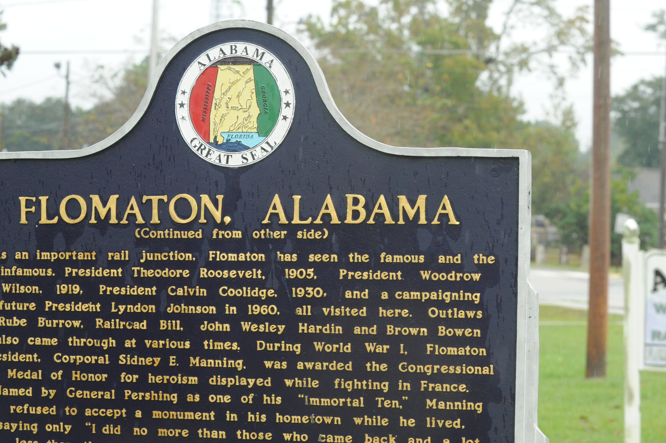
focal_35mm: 117
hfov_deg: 17.5
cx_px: 421
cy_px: 307
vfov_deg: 11.7
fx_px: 2163
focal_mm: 80
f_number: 9
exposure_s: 1/320
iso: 3200
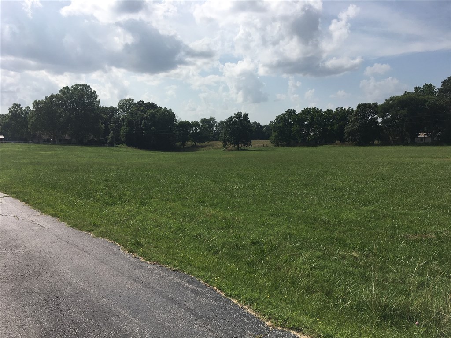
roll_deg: +1.6
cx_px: 226
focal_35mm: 29
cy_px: 169
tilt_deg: -7.2
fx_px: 378
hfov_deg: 61.7
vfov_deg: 48.2
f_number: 2.2
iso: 25
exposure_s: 1/2747
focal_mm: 4.15
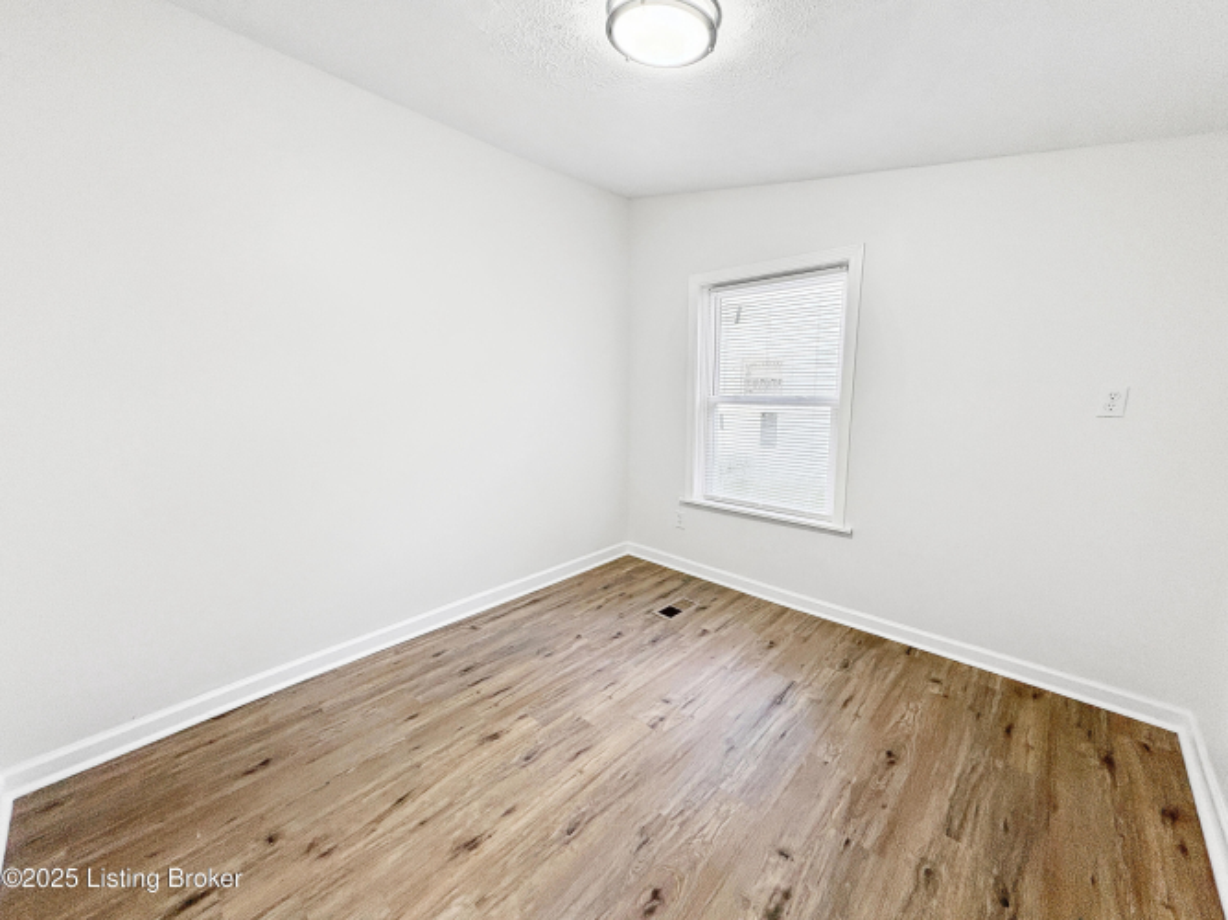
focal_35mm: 14
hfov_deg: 102.1
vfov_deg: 85.7
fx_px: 497
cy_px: 460
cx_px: 614
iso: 125
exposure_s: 1/120
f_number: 2.2
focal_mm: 2.2
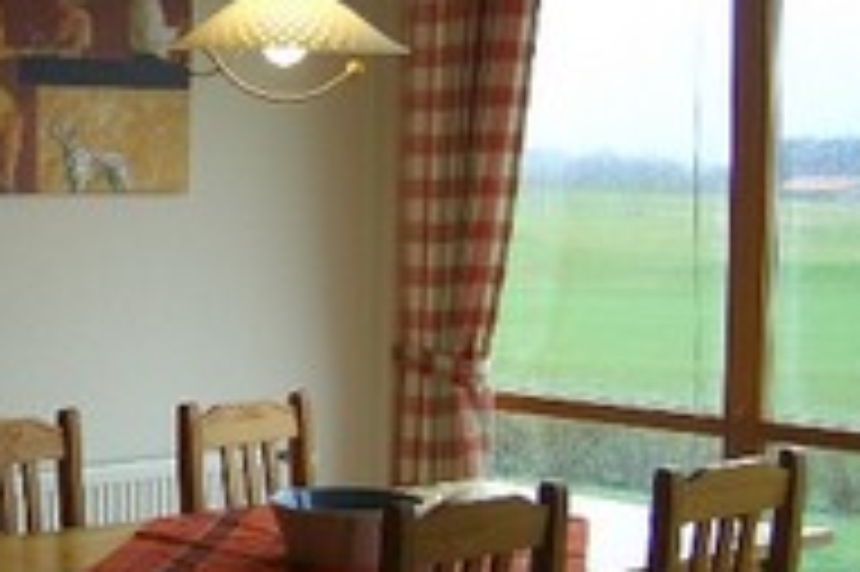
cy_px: 387
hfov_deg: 23.4
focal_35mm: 85
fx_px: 2029
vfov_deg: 16.0
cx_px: 99
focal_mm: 8
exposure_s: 1/80
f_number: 2.8
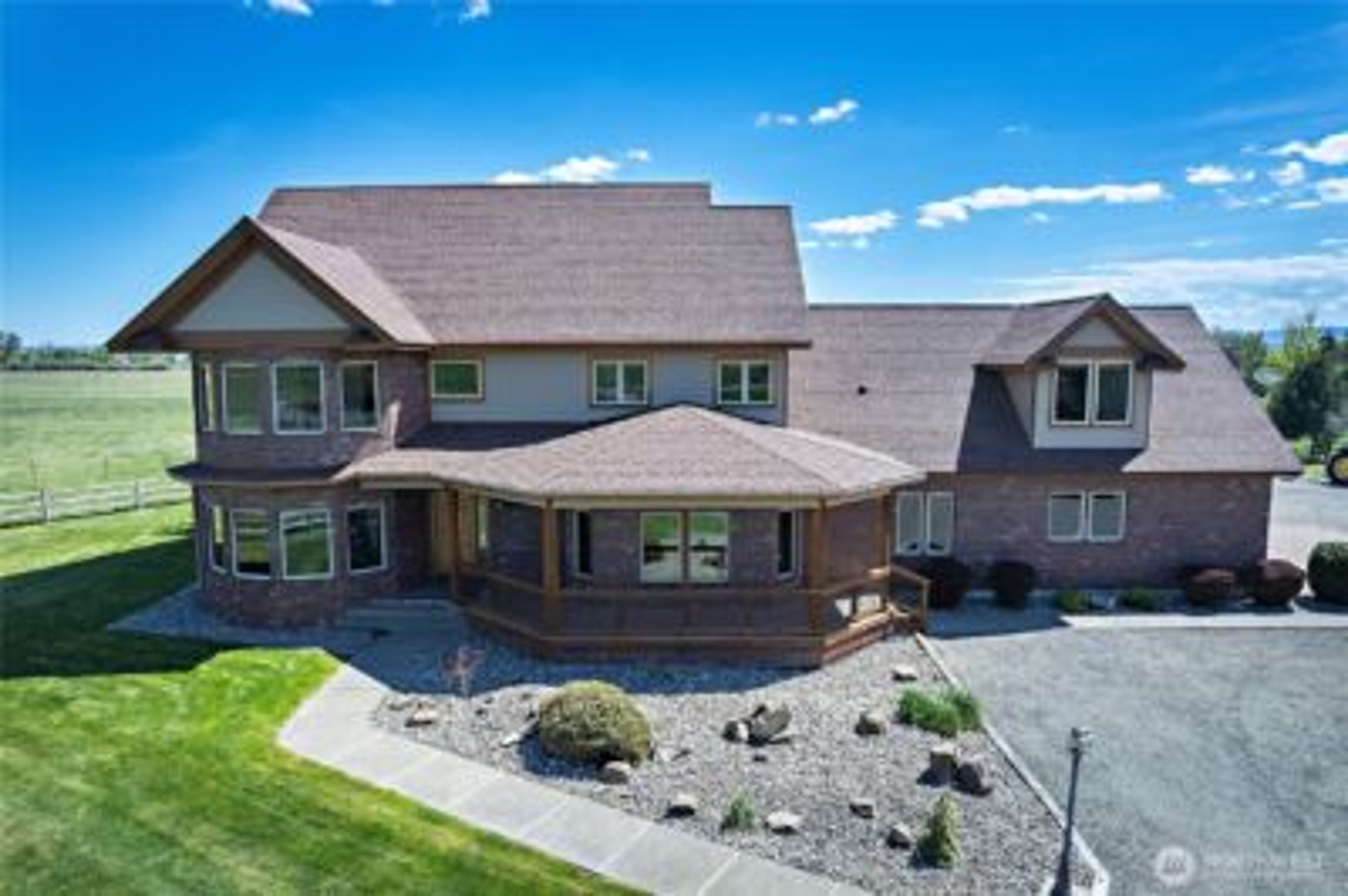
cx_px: 674
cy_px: 448
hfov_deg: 78.6
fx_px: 823
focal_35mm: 22
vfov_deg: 57.1
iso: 100
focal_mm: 8.38
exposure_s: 1/3000
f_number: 2.8
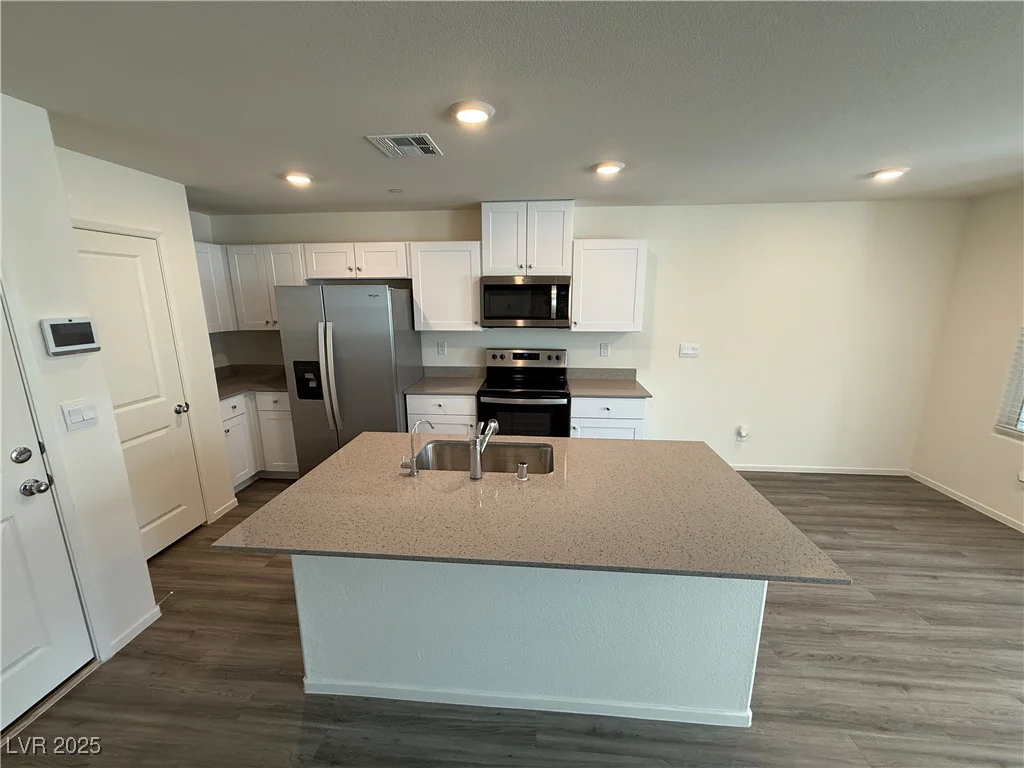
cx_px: 512
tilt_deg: -11.9
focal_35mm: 14
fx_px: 414
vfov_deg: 85.7
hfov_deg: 102.1
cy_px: 384
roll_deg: +0.2
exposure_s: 1/120
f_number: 2.2
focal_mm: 2.22
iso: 200
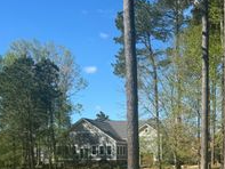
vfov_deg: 23.1
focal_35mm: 61
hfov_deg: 30.0
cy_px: 168
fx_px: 397
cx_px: 212
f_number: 1.78
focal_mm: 6.86
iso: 80
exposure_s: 1/3165
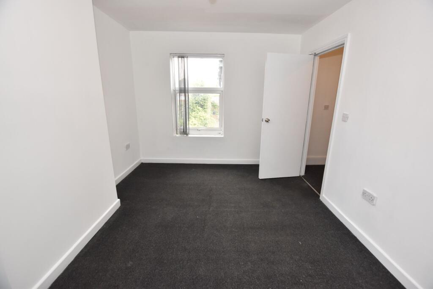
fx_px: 180
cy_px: 144
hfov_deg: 100.4
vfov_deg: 77.3
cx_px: 216
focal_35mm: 15
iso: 800
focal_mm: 10
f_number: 4.5
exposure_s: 1/160
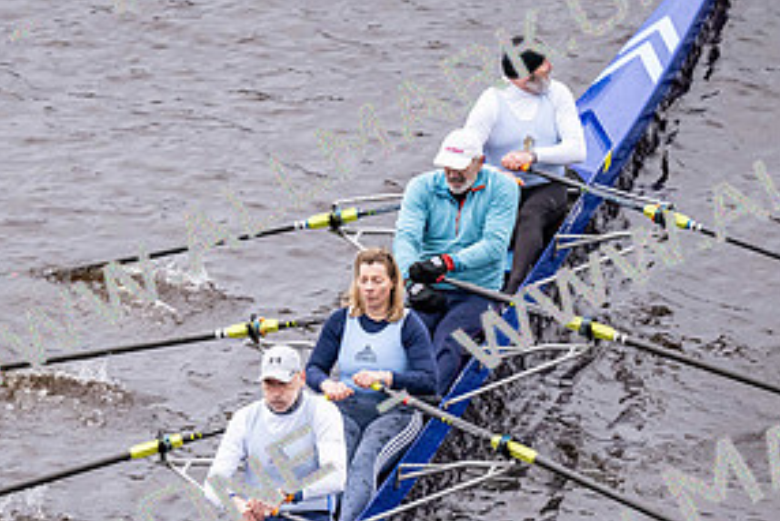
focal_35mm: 406
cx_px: 254
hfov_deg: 5.1
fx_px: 8801
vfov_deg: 3.4
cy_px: 416
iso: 3600
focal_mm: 200
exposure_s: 1/2000
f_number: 2.8
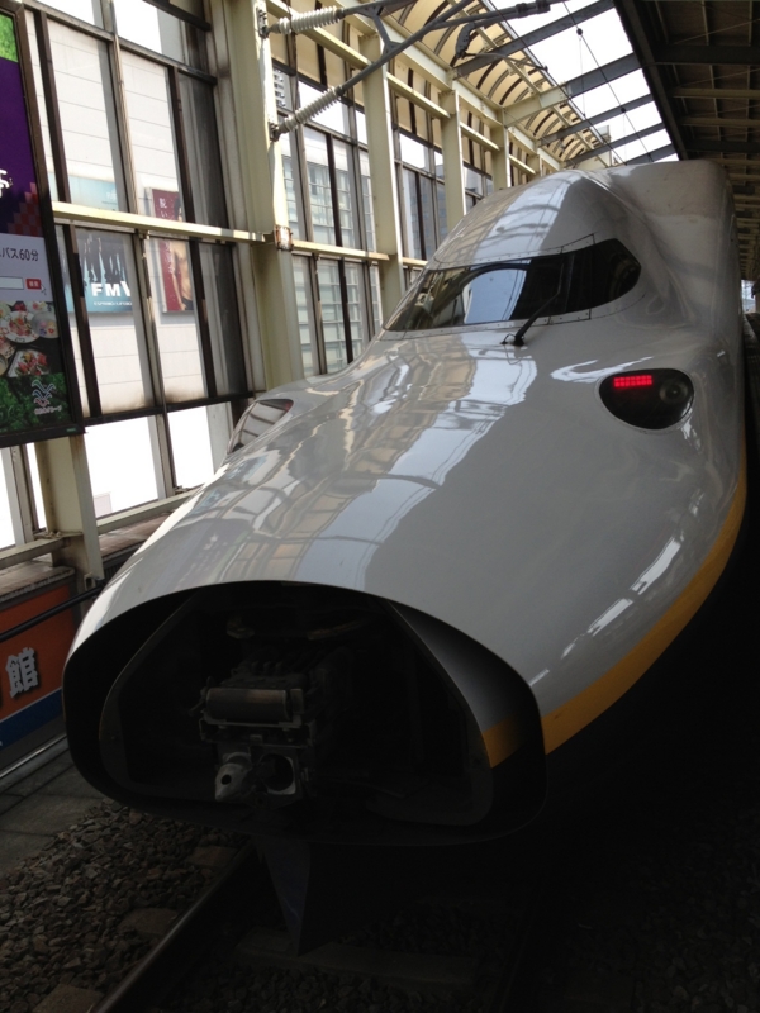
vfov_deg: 52.6
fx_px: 1025
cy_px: 506
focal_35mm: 35
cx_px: 380
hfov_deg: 40.7
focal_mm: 4.28
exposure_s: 1/767
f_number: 2.4
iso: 50
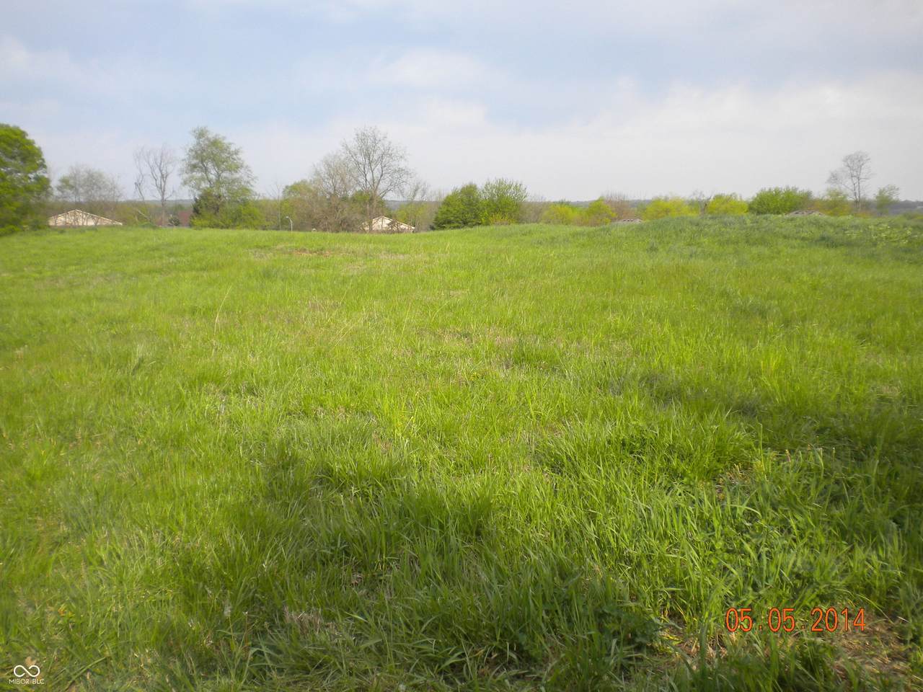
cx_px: 462
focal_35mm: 35
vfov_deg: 40.7
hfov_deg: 52.6
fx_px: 933
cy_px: 346
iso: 80
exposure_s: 1/287
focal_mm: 6.3
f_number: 4.6
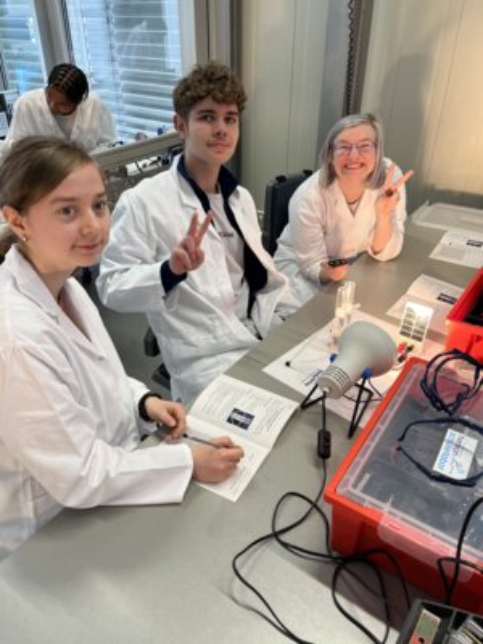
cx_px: 242
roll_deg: -0.8
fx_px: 484
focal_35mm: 26
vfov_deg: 67.3
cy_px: 322
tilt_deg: -33.2
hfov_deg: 53.1
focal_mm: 5.1
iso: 80
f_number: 1.6
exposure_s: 1/100
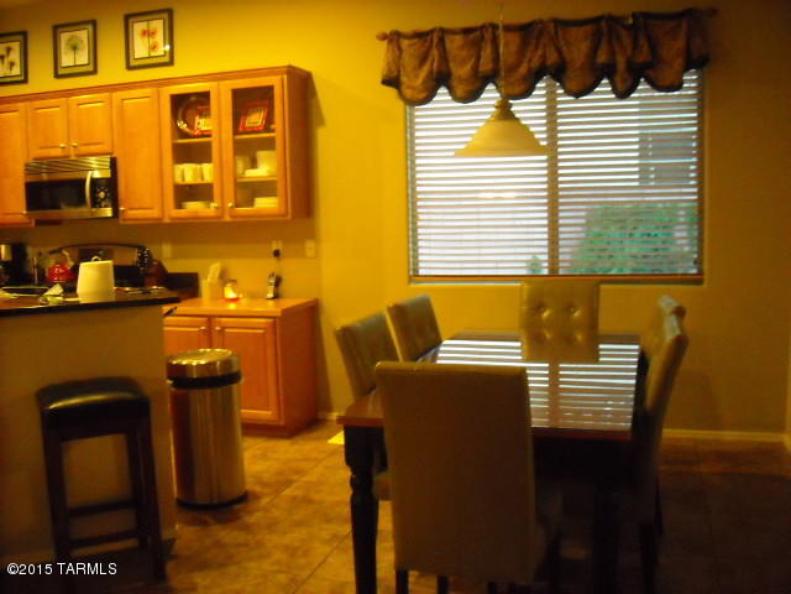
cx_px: 396
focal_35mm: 35
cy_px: 297
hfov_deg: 52.6
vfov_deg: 40.7
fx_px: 800
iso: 800
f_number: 2.8
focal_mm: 5.7
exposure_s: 1/24
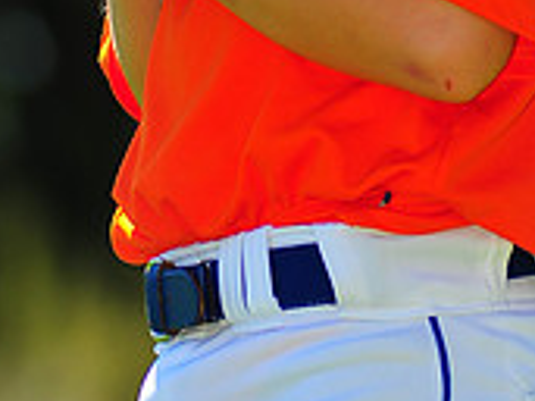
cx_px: 288
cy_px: -204
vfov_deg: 2.5
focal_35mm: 587
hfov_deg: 3.4
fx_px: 9066
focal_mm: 180
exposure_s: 1/1000
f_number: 4
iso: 200
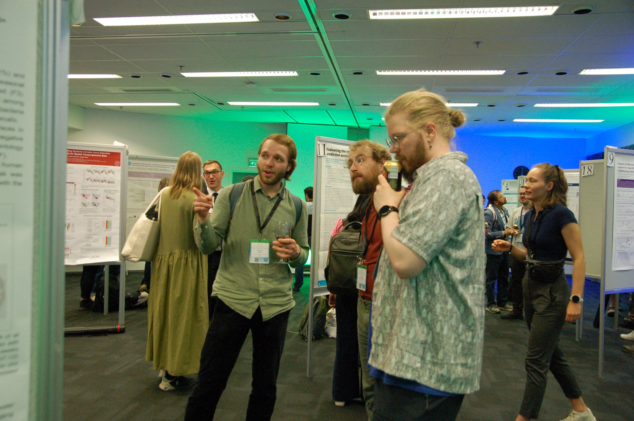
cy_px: 210
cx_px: 317
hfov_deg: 62.0
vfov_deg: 43.5
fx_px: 528
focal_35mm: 30
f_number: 4
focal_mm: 20
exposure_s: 1/125
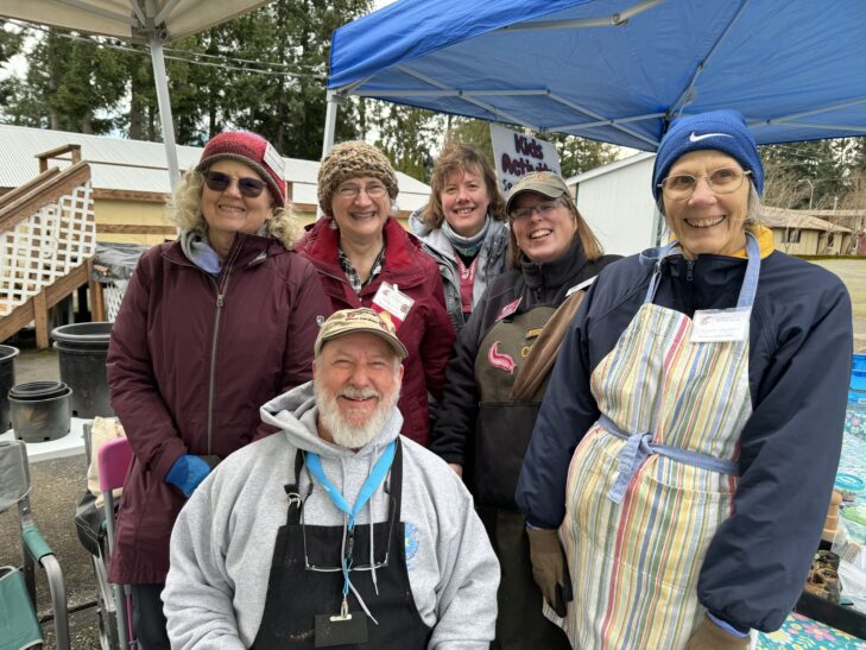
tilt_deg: -9.5
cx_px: 433
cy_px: 325
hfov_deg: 71.6
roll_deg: -1.7
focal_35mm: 24
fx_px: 601
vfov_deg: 56.8
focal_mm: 6.86
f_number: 1.78
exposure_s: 1/270
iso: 80
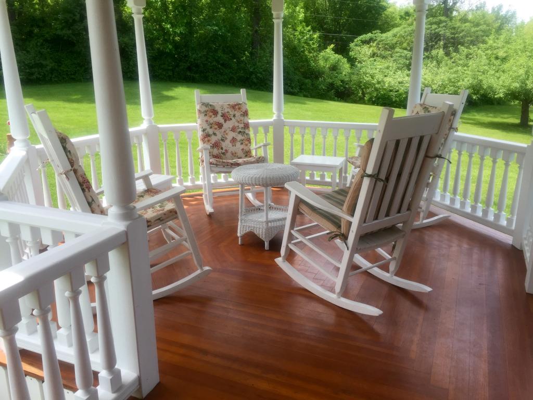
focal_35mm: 29
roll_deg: -1.2
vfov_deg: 48.2
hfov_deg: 61.7
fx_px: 447
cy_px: 200
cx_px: 266
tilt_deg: -17.0
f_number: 2.2
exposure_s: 1/706
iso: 32
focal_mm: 4.15
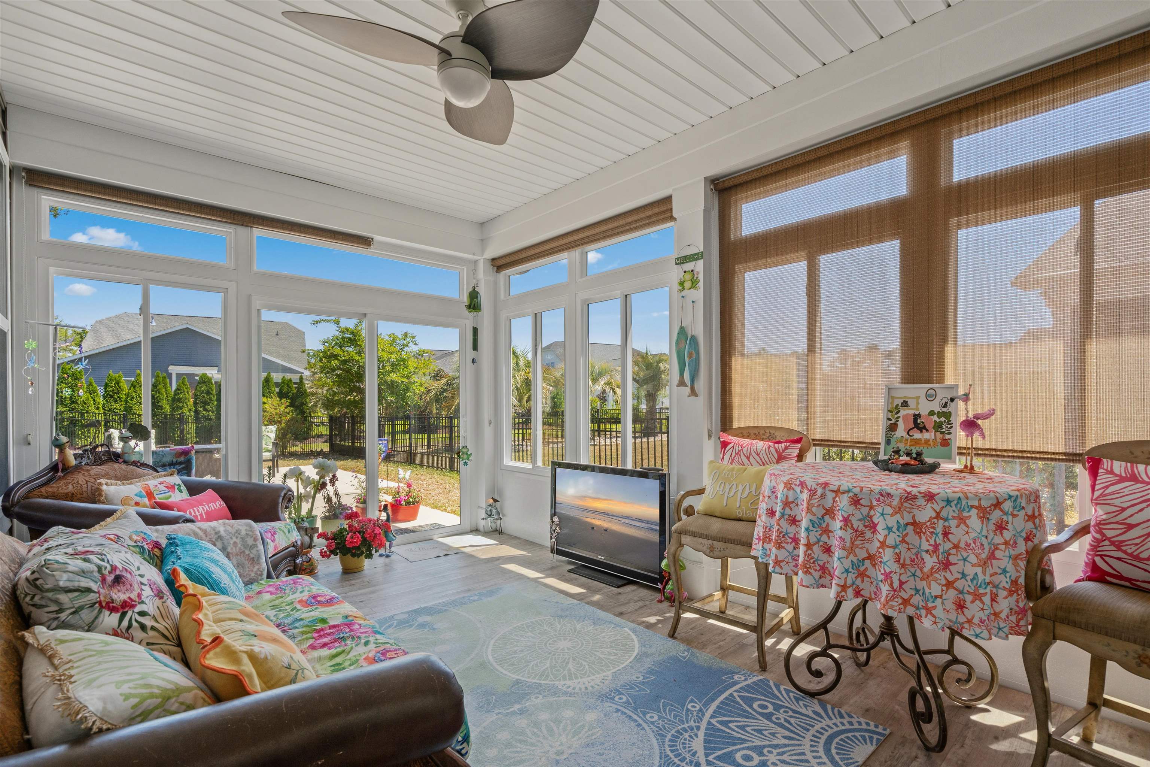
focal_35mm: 16
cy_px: 384
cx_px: 575
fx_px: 511
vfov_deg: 73.7
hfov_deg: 96.7
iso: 500
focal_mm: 16
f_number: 8
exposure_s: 1/60
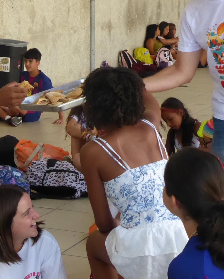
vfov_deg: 18.4
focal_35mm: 104
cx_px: 36
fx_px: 862
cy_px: 108
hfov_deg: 14.7
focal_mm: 10.3
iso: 800
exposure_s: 1/500
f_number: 4.2
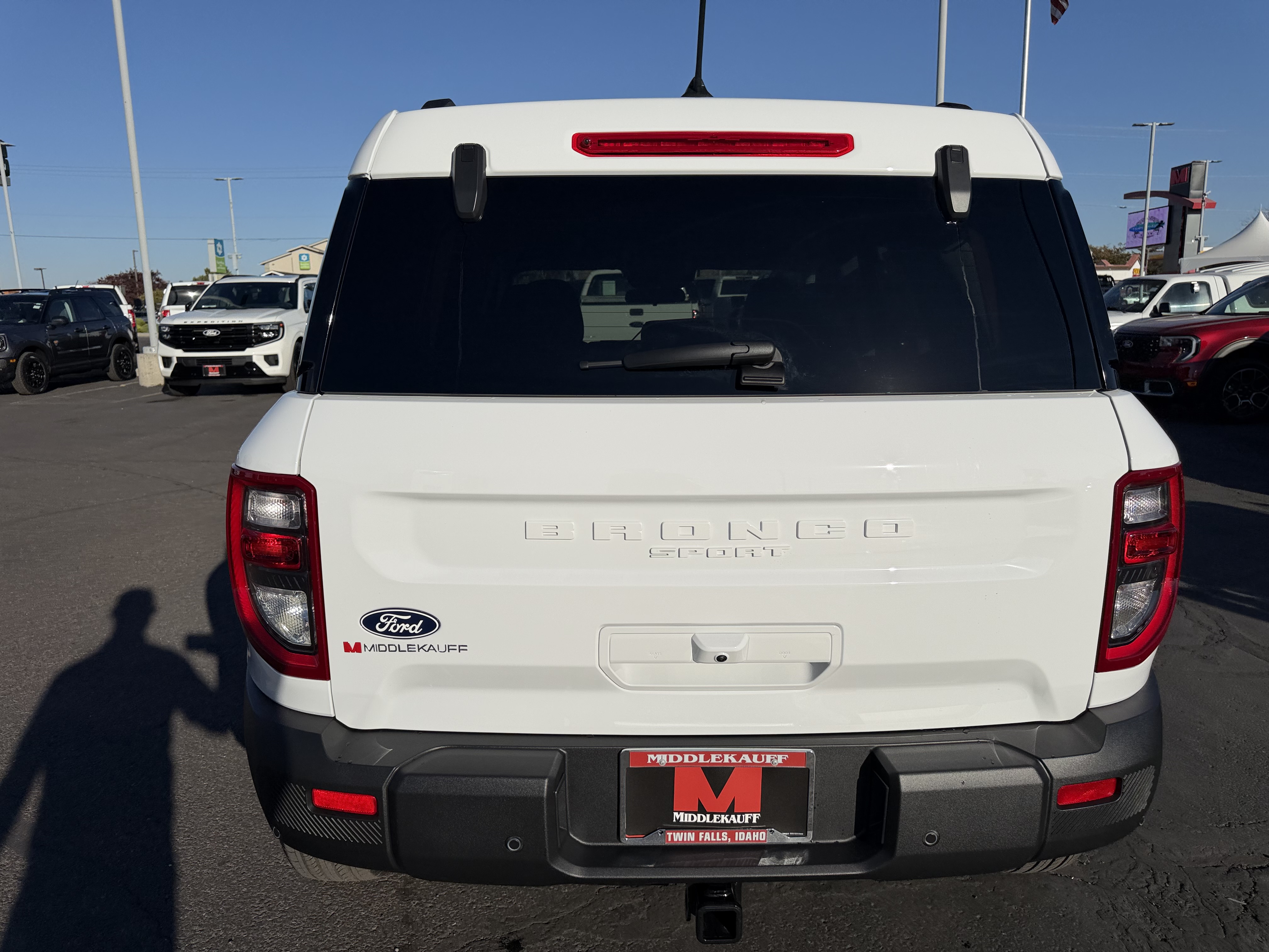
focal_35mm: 24
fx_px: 880
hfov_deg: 71.6
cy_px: 476
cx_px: 634
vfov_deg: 56.8
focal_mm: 6.76
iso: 80
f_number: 1.78
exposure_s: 1/14286
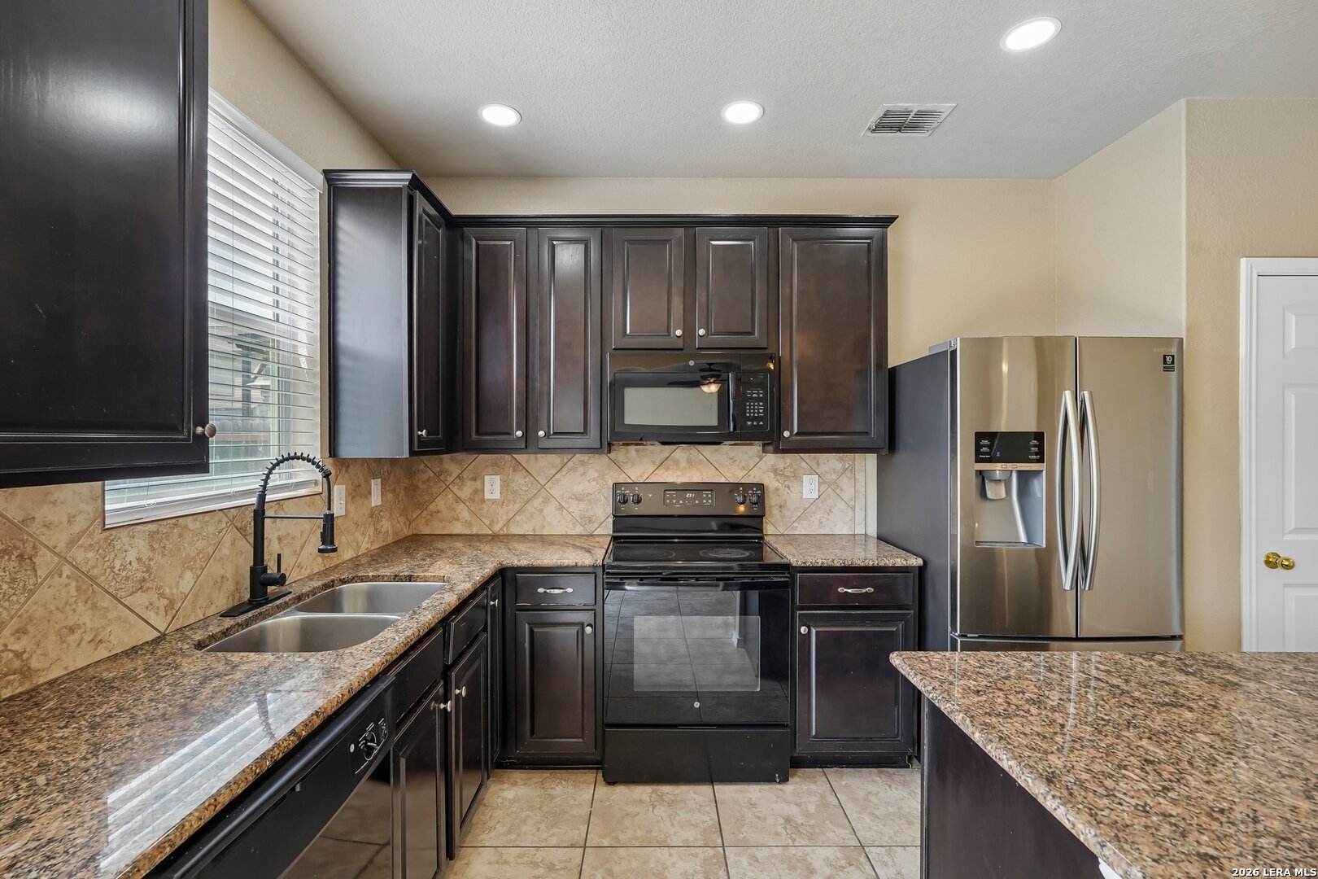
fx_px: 586
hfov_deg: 96.7
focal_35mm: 16
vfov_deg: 73.7
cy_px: 440
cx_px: 659
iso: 400
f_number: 8
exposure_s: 1/15
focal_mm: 16
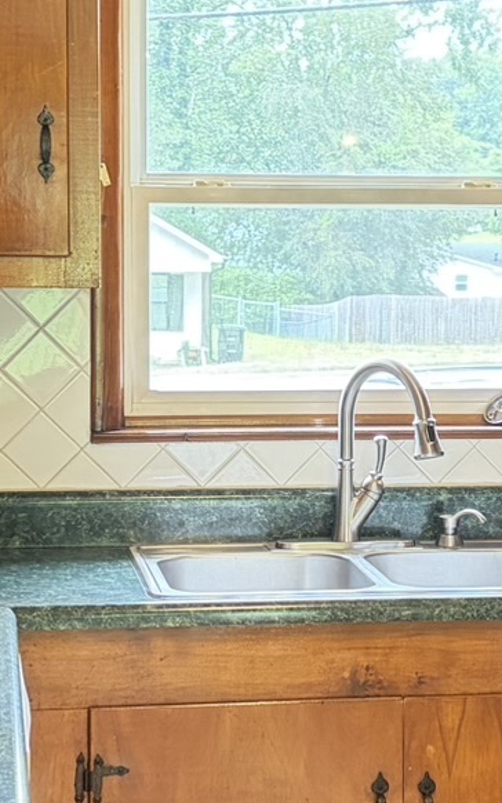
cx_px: 287
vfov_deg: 21.4
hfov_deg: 13.5
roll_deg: -0.4
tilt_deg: -4.8
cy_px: 408
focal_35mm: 97
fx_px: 2122
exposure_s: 1/60
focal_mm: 5.96
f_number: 1.6
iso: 320
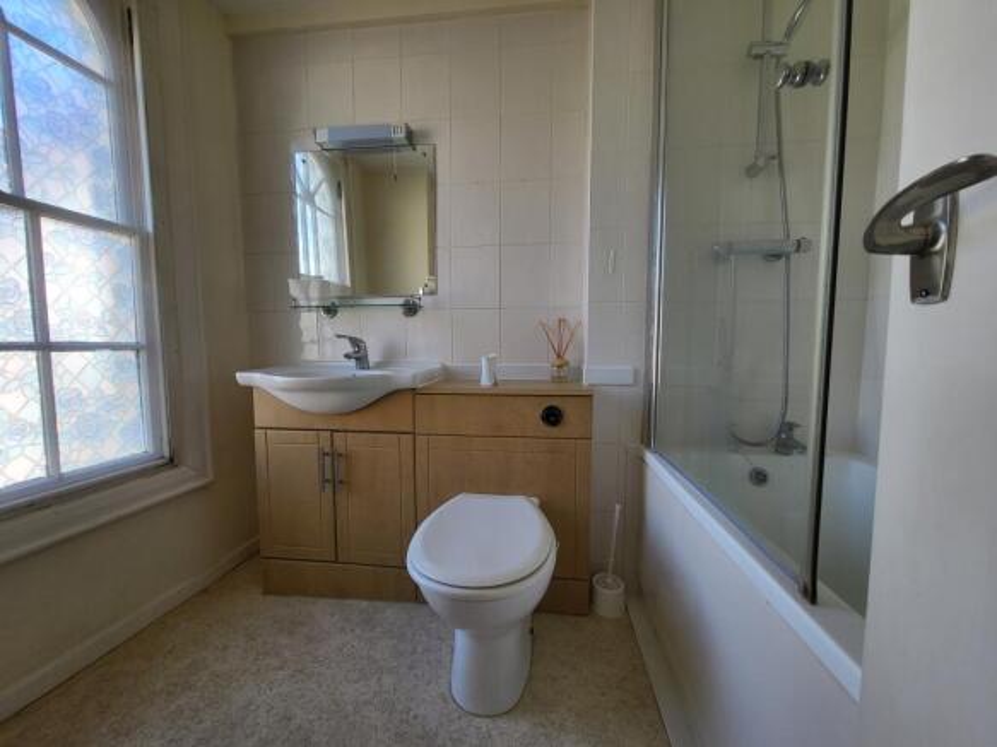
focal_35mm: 13
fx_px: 374
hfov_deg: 106.2
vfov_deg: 89.9
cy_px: 374
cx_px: 498
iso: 50
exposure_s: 1/100
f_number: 2.2
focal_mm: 1.74
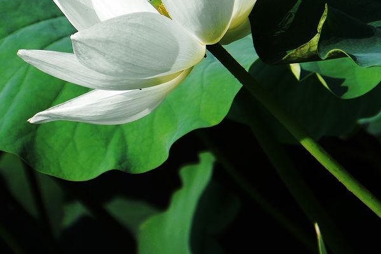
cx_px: 190
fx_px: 5542
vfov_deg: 2.6
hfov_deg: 3.9
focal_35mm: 524
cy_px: 67
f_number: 5
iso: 64
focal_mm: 67.2
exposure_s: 1/320
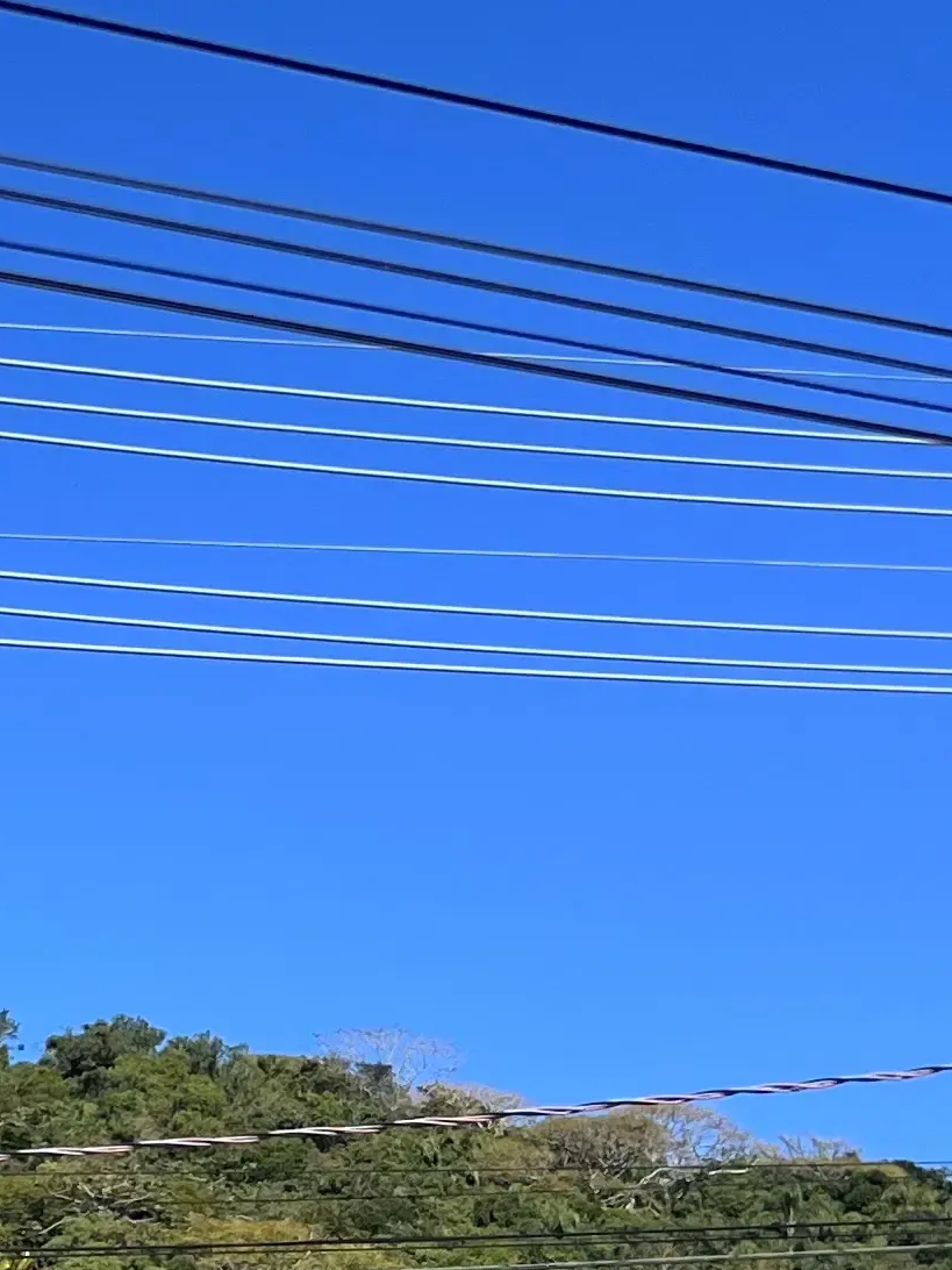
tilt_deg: +10.5
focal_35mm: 96
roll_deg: +1.4
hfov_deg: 14.3
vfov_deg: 19.7
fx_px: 3520
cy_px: 1320
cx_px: -515
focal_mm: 5.7
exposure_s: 1/3077
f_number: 1.5
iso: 50
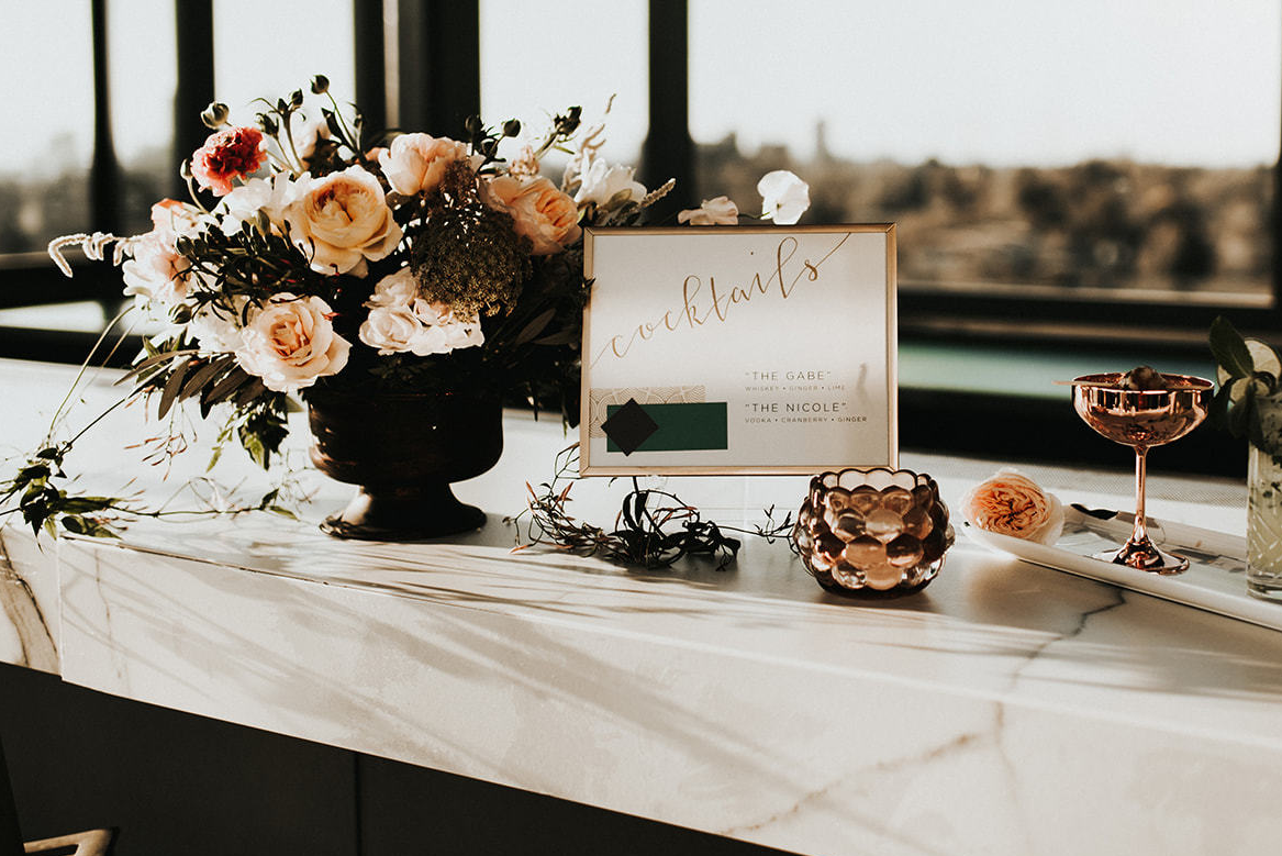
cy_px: 297
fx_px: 1710
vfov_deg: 27.9
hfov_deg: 40.9
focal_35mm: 48
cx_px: 788
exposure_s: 1/2000
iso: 200
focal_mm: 35
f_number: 2
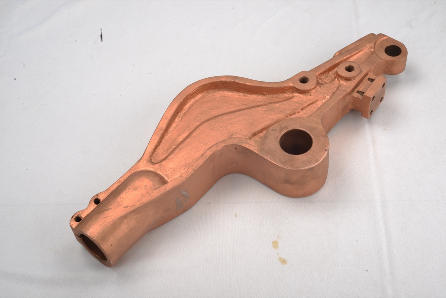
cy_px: 149
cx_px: 223
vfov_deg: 27.0
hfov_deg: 39.6
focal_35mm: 50
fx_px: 620
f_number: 18
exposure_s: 1/200
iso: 50
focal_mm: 50
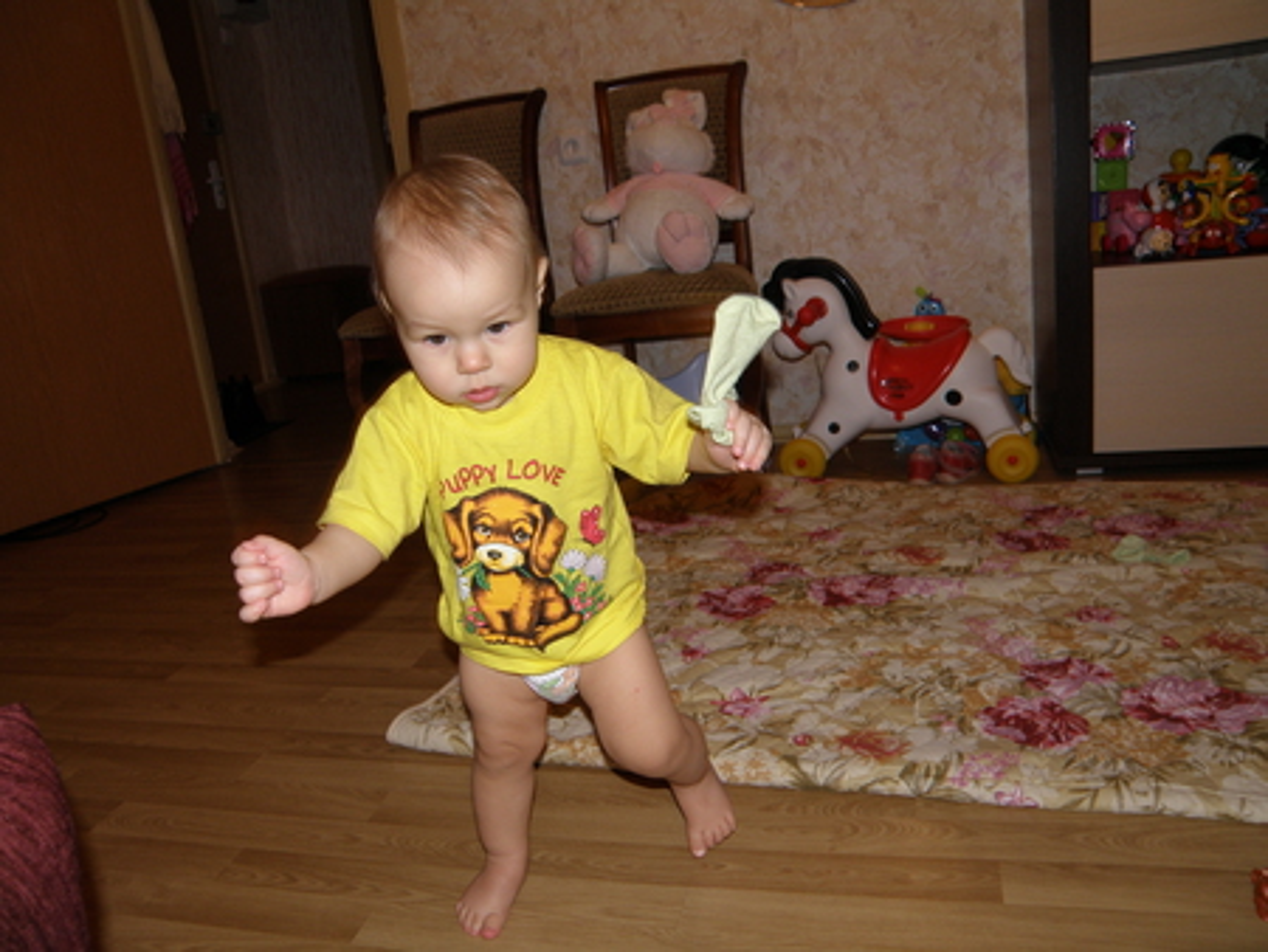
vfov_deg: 32.9
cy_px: 476
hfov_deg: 42.9
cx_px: 634
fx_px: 1613
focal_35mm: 44
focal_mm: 7.87
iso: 64
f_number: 2.8
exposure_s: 1/30
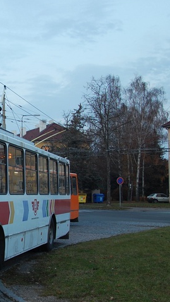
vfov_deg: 32.3
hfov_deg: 17.6
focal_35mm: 65
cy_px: 162
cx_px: -41
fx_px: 521
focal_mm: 22
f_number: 3.8
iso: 200
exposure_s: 1/25
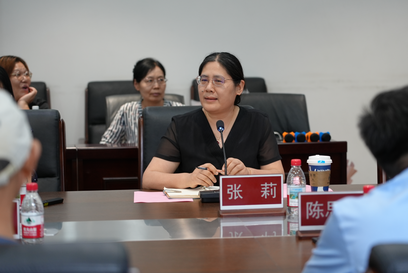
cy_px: 136
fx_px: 1191
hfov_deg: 19.4
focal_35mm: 105
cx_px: 204
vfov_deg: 13.1
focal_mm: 105
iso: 1600
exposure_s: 1/160
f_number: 4
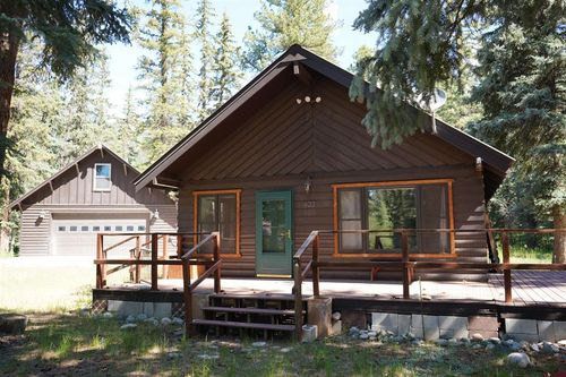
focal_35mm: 30
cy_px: 188
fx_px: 471
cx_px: 283
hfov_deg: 61.9
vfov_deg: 43.6
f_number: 4.5
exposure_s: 1/80
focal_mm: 30
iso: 100
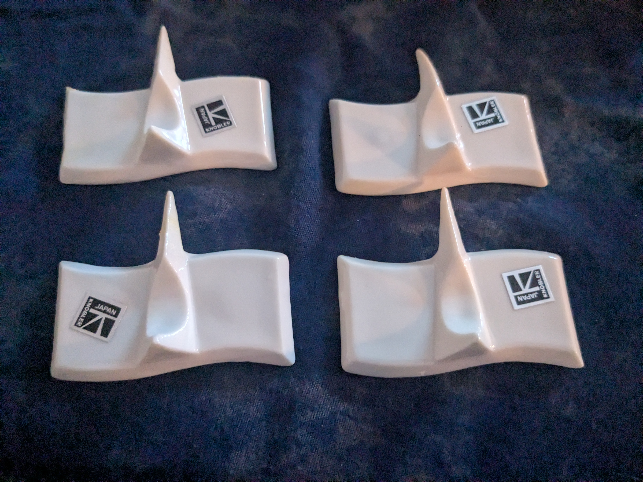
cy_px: 241
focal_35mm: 27
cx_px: 322
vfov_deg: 51.4
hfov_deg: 65.3
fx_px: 502
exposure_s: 1/24
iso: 2710
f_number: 1.73
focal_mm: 4.38
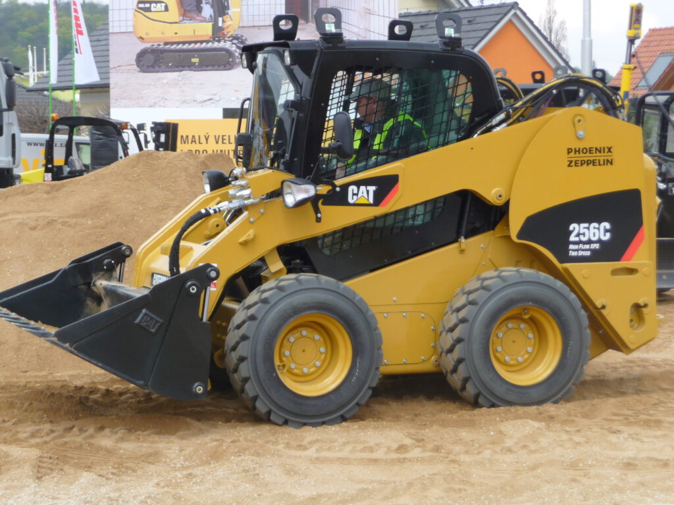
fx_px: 2005
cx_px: 337
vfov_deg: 14.4
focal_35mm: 103
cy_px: 252
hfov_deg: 19.1
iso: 100
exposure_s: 1/200
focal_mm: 17.5
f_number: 4.7
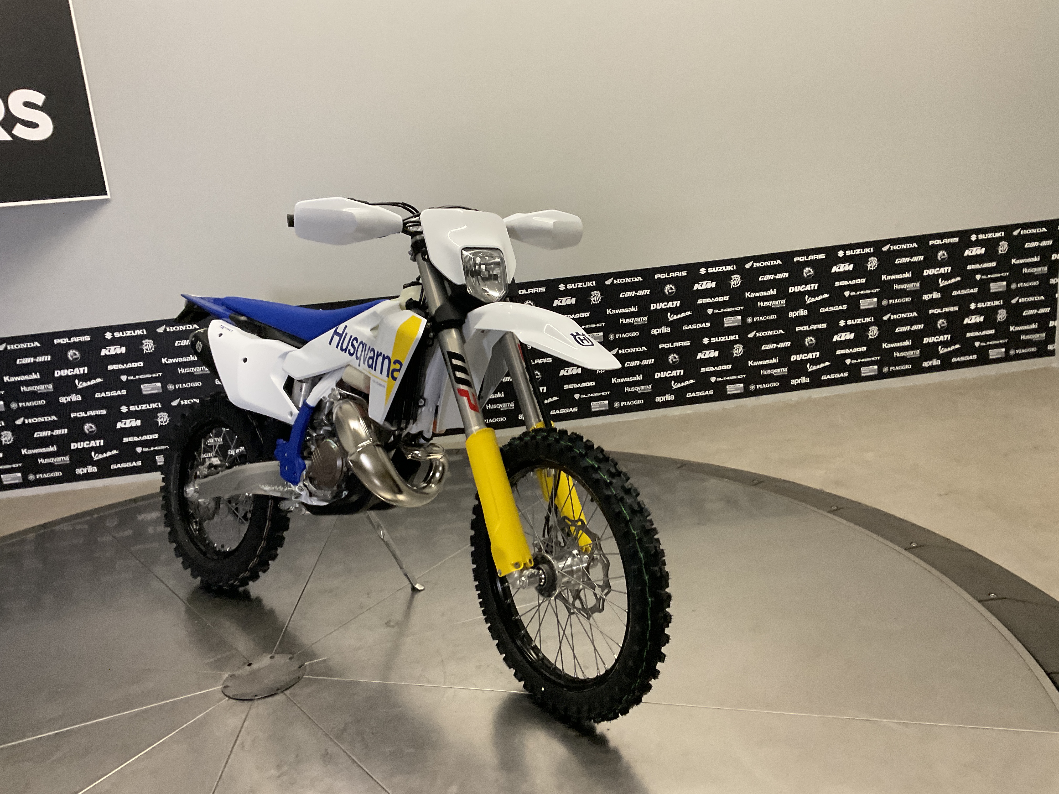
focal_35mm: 29
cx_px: 530
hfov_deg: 61.7
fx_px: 887
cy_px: 397
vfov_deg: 48.2
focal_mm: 3
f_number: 1.8
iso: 160
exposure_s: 1/60
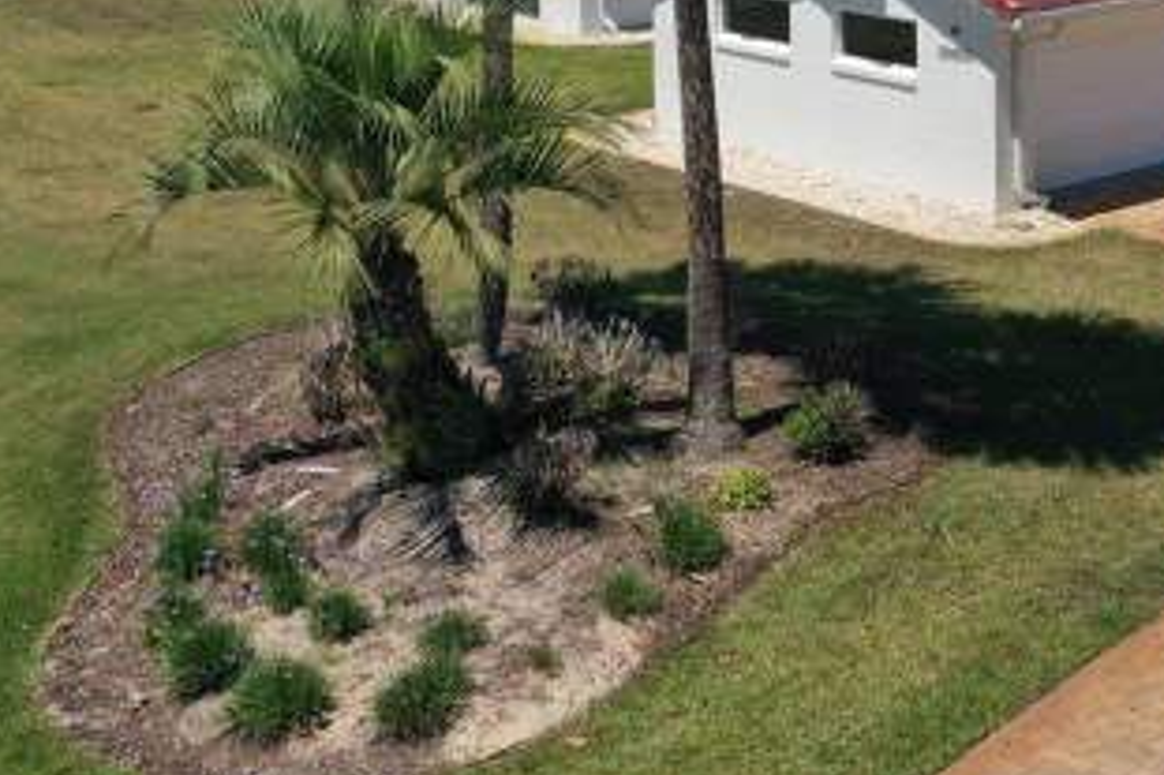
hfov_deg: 26.9
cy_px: -152
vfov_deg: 18.0
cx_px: 1100
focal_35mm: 72
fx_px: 2327
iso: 100
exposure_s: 1/640
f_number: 6.3
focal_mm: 10.26
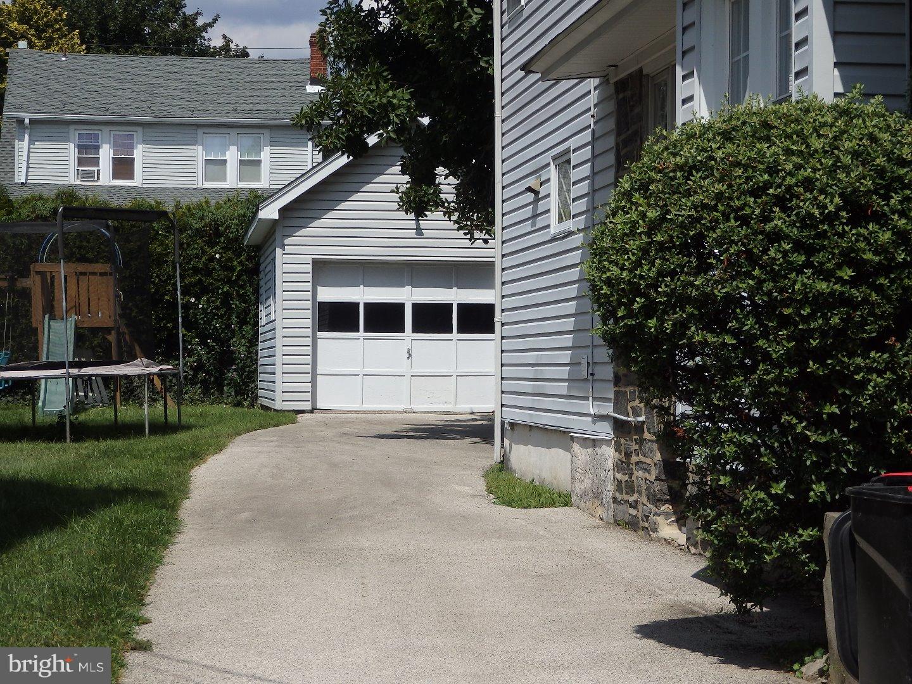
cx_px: 456
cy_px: 342
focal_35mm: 80
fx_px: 2108
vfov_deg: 18.4
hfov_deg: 24.4
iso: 125
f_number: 13.1
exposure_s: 1/200
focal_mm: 14.4
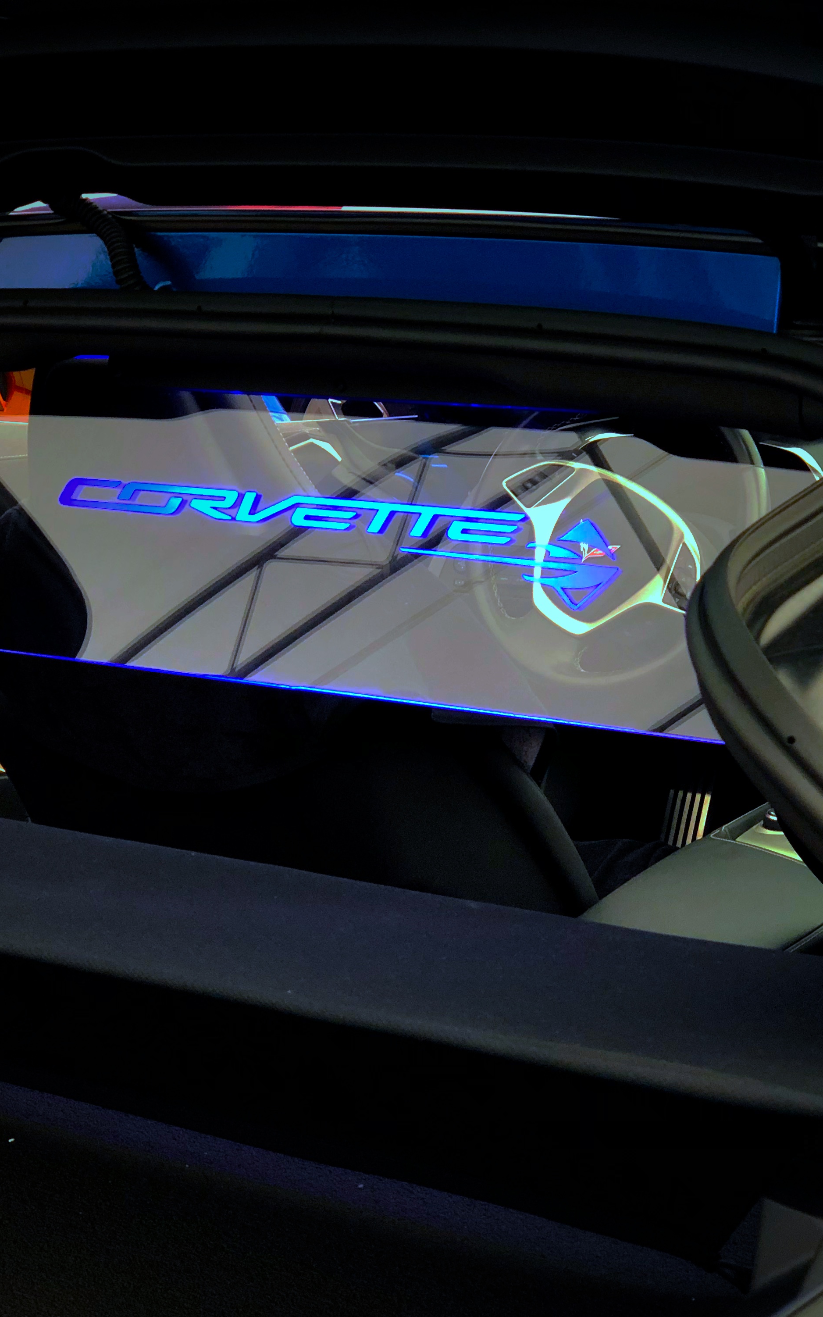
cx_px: 566
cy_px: 661
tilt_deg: -13.1
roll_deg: +0.1
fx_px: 2656
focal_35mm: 74
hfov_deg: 17.6
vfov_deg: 27.8
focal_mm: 6
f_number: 2.4
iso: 32
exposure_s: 1/55
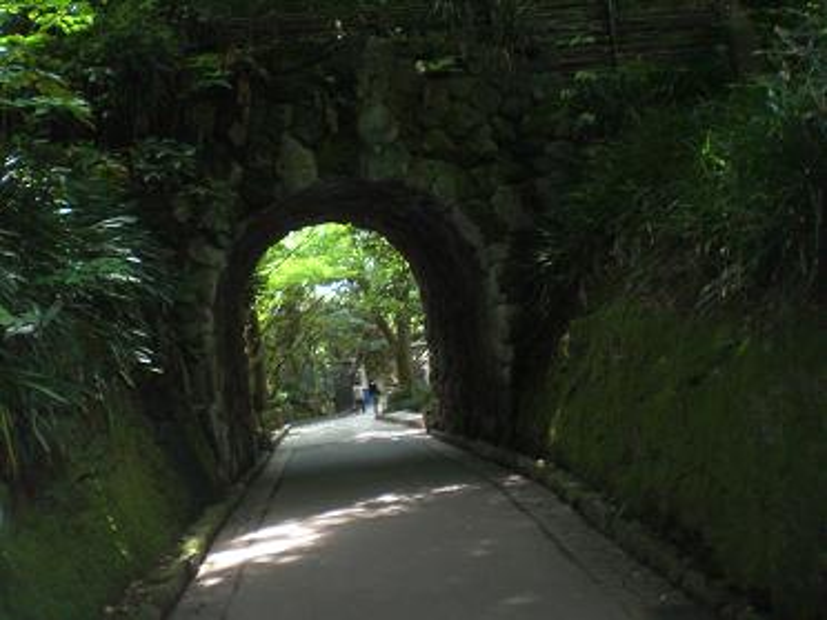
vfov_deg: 37.7
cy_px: 310
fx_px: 908
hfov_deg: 49.0
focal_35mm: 38
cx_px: 414
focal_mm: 6.3
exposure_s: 1/60
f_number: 3.1
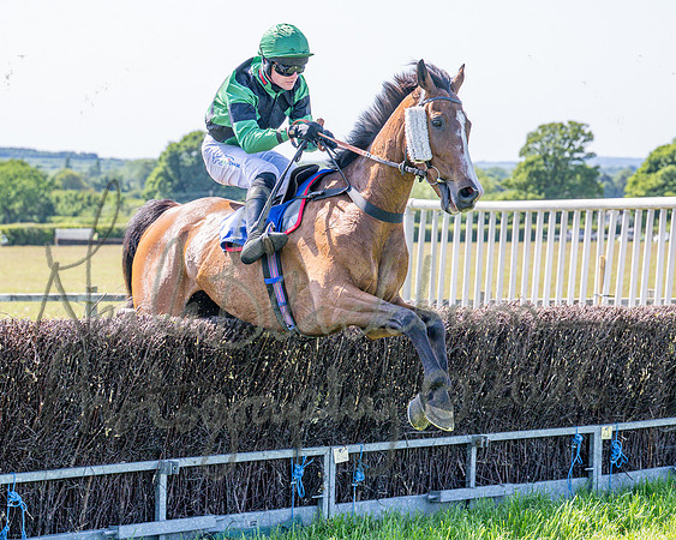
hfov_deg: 18.2
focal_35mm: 105
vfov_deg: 14.6
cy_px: 227
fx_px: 2109
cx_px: 335
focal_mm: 70
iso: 400
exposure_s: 1/2000
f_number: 4
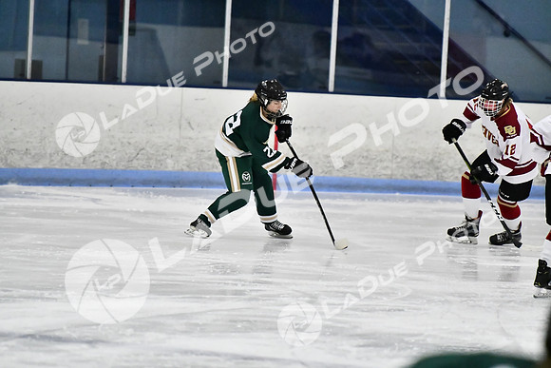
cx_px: 276
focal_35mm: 300
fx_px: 4593
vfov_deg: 4.6
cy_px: 184
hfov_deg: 6.9
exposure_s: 1/1250
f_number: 2.8
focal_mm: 200
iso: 8000
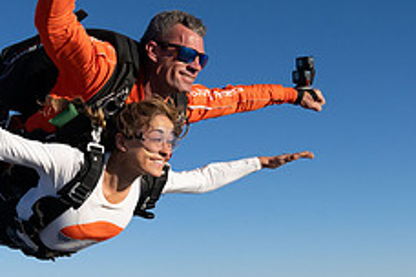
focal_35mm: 61
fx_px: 705
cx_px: 181
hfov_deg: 32.8
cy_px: 19
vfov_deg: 21.7
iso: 800
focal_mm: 24
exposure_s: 1/2000
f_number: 9
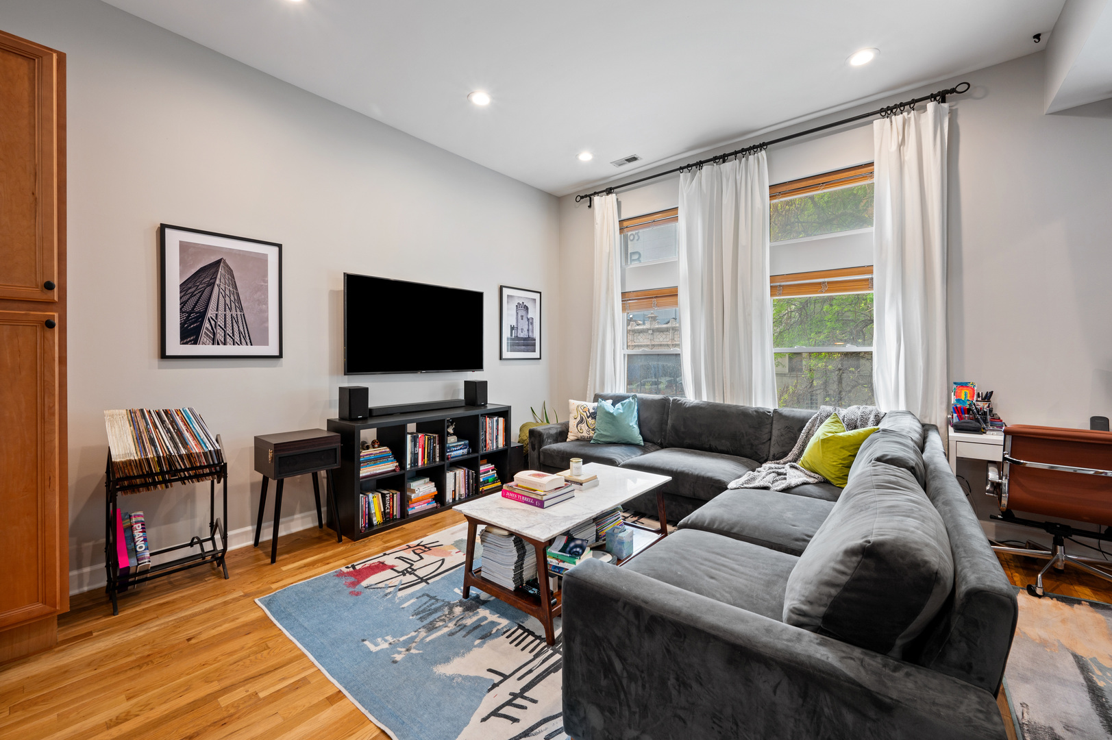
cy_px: 370
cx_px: 556
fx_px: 432
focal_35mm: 14
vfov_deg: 81.1
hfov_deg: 104.3
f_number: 10
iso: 100
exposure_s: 1/1.25
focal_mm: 14
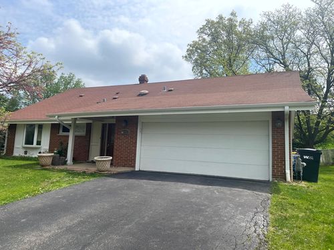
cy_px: 125
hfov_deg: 67.3
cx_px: 167
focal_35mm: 26
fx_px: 251
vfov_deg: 53.1
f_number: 1.6
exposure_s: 1/4831
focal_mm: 4.2
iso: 32
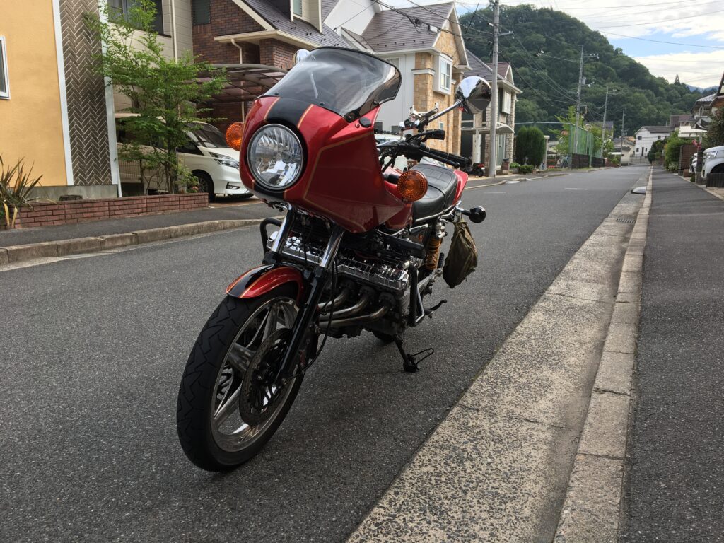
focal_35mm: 29
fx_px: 607
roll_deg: +0.2
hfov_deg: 61.7
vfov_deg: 48.2
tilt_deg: -8.8
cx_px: 362
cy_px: 272
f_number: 2.2
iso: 25
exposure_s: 1/460
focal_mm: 4.15
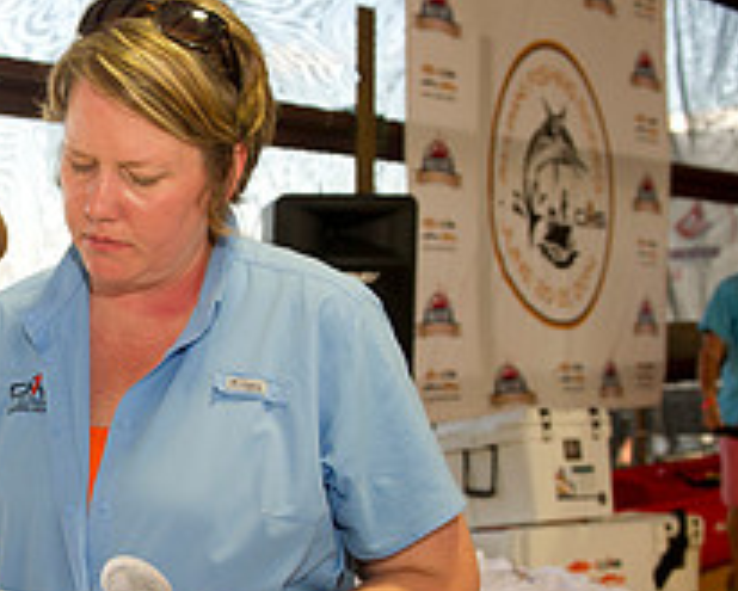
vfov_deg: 18.6
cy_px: 448
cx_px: -18
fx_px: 1792
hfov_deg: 22.3
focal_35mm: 82
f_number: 5
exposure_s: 1/250
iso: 400
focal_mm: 31
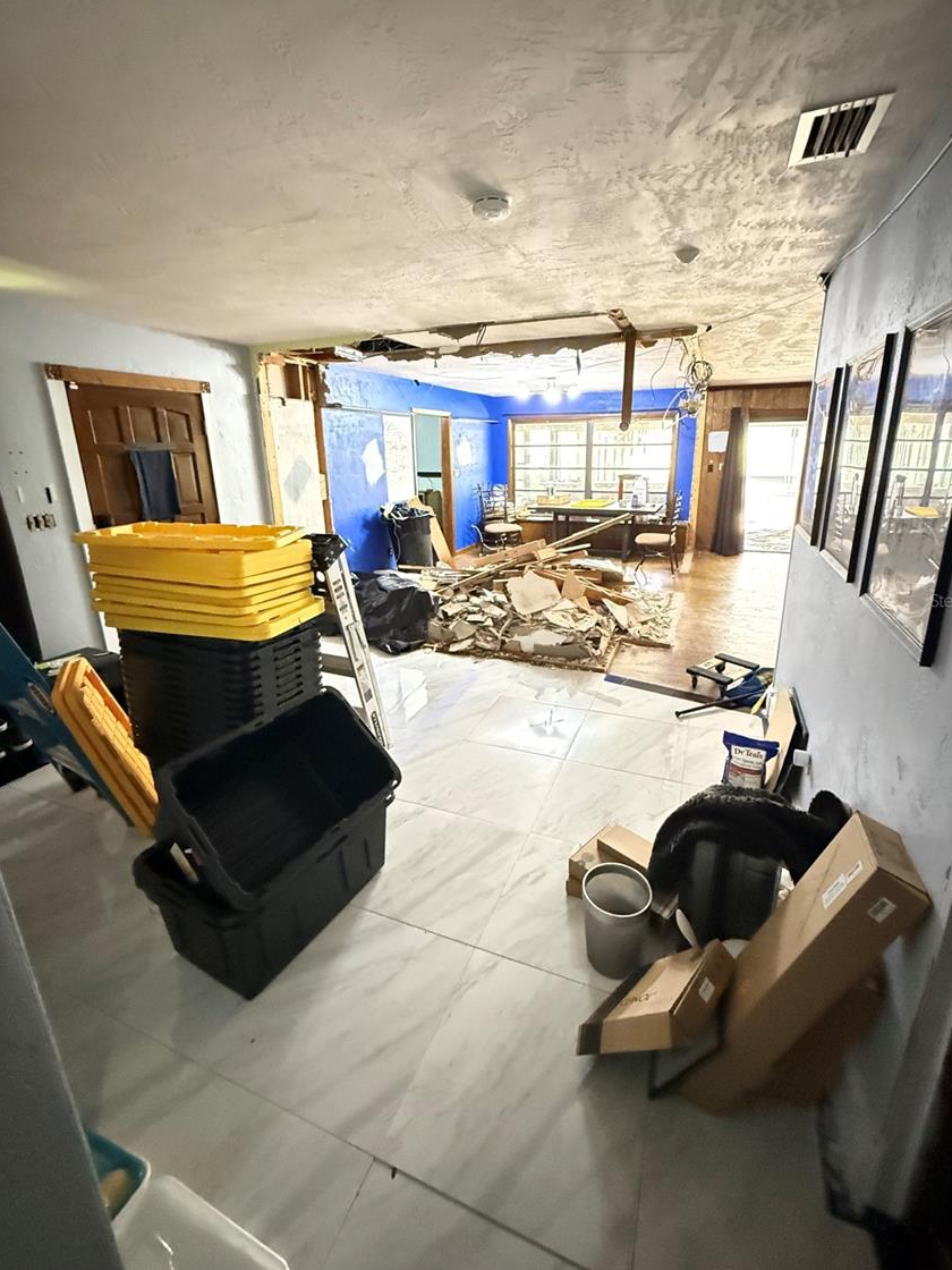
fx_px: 550
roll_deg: -0.1
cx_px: 500
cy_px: 600
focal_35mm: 15
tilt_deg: -15.0
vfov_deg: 98.1
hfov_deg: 81.7
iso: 2000
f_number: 2.2
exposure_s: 1/30
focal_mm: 2.22
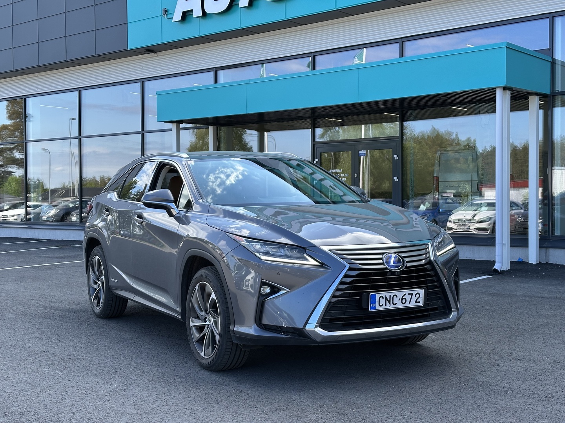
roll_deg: +0.2
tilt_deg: -0.7
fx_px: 783
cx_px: 282
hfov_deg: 39.7
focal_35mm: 48
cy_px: 212
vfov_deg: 30.3
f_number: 1.78
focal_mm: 6.86
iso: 64
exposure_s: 1/623
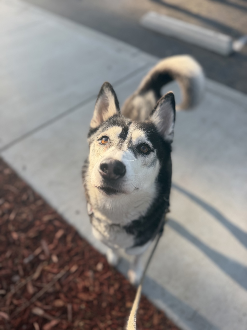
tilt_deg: -50.9
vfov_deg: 71.6
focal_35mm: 24
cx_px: 124
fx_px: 228
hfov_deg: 56.8
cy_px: 165
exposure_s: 1/1018
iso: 100
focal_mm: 6.76
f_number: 1.78
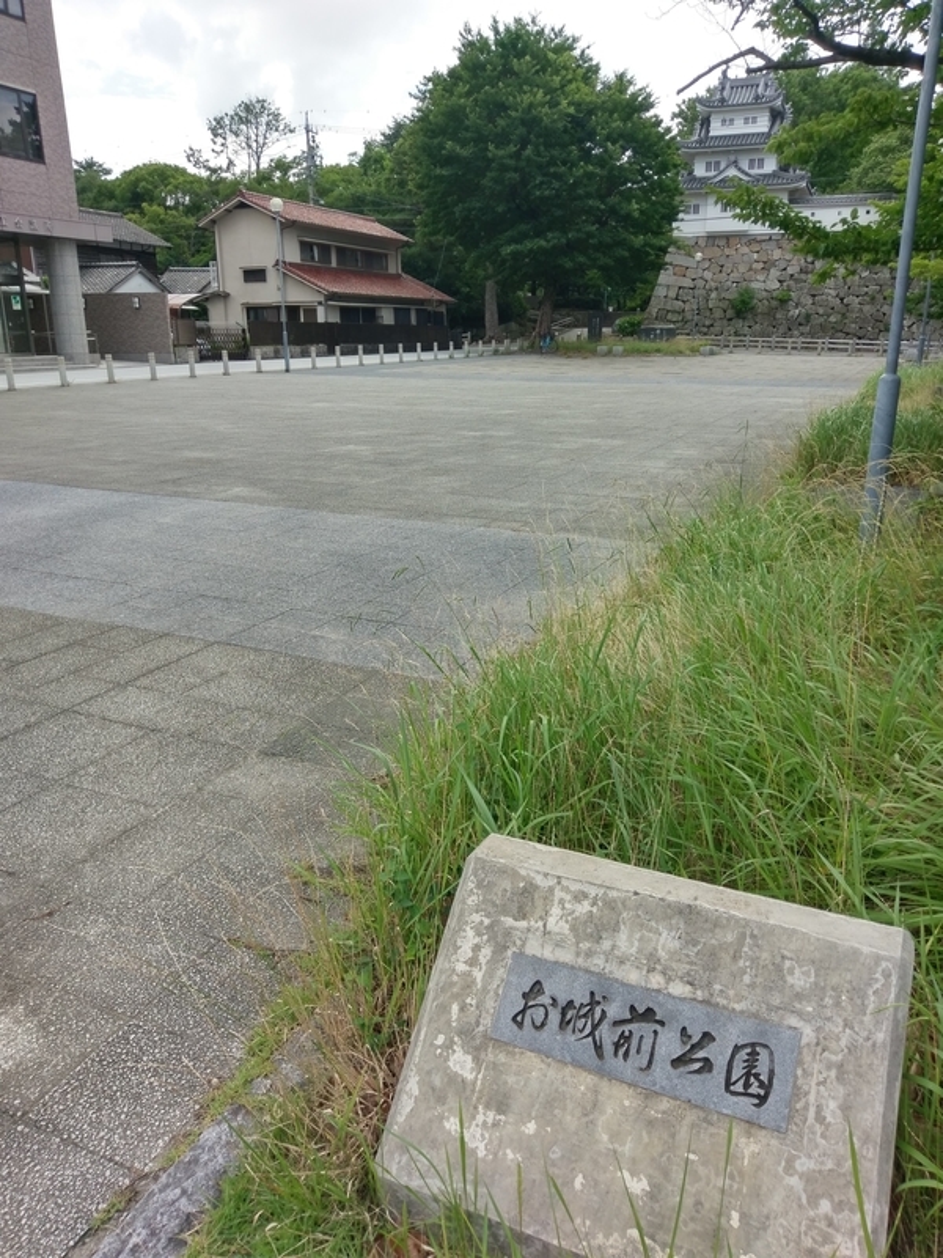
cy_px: 629
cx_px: 472
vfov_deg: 67.3
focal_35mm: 26
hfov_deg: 53.1
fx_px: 944
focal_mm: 4.58
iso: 100
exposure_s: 1/906
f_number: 1.8
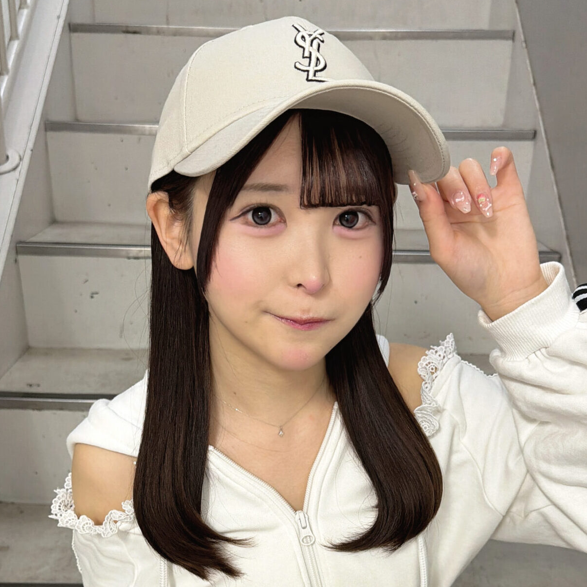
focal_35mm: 29
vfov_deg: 54.6
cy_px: 387
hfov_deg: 55.6
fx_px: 556
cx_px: 288
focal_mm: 6.76
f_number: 1.78
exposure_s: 1/50
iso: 250
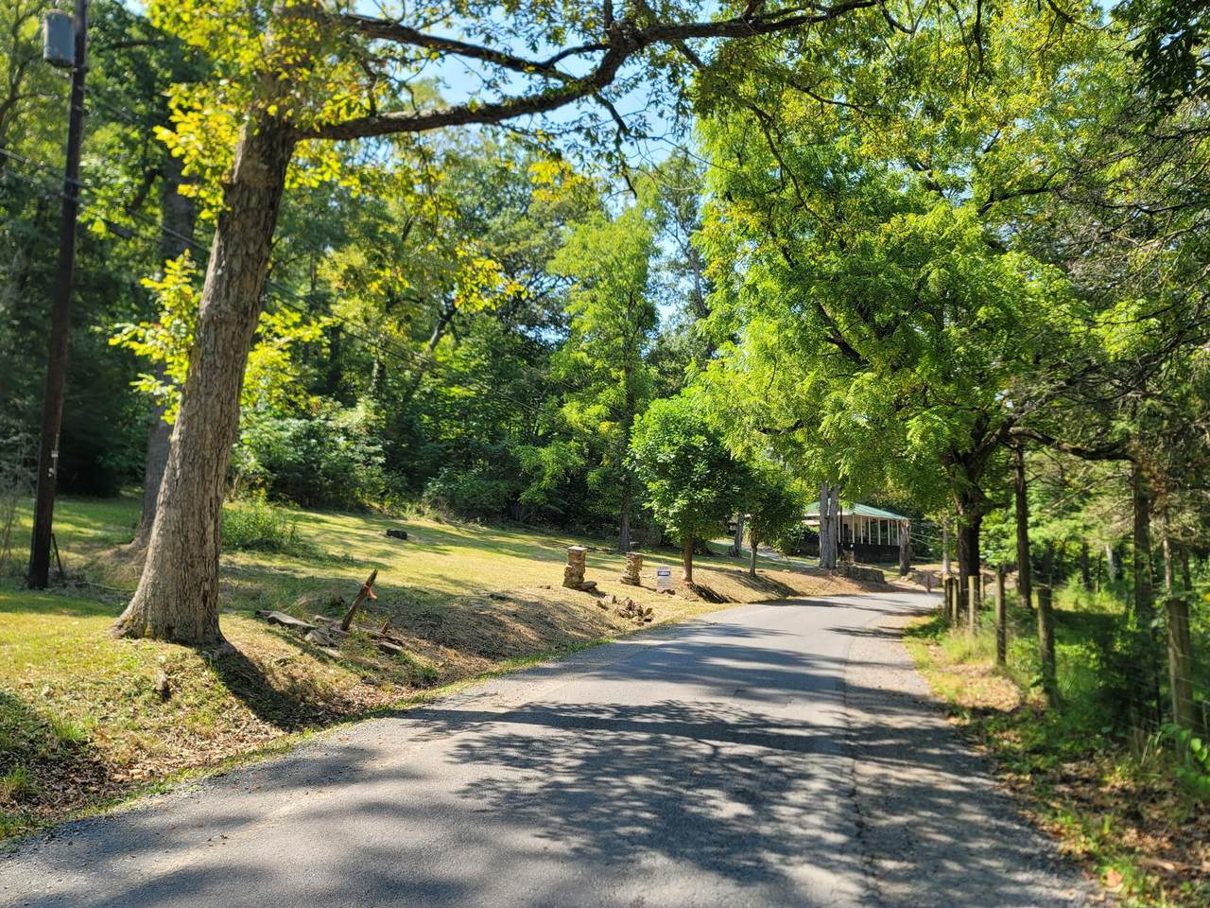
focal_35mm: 25
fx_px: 874
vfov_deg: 54.9
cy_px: 454
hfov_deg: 69.4
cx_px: 605
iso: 20
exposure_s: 1/295
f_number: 1.8
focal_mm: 7
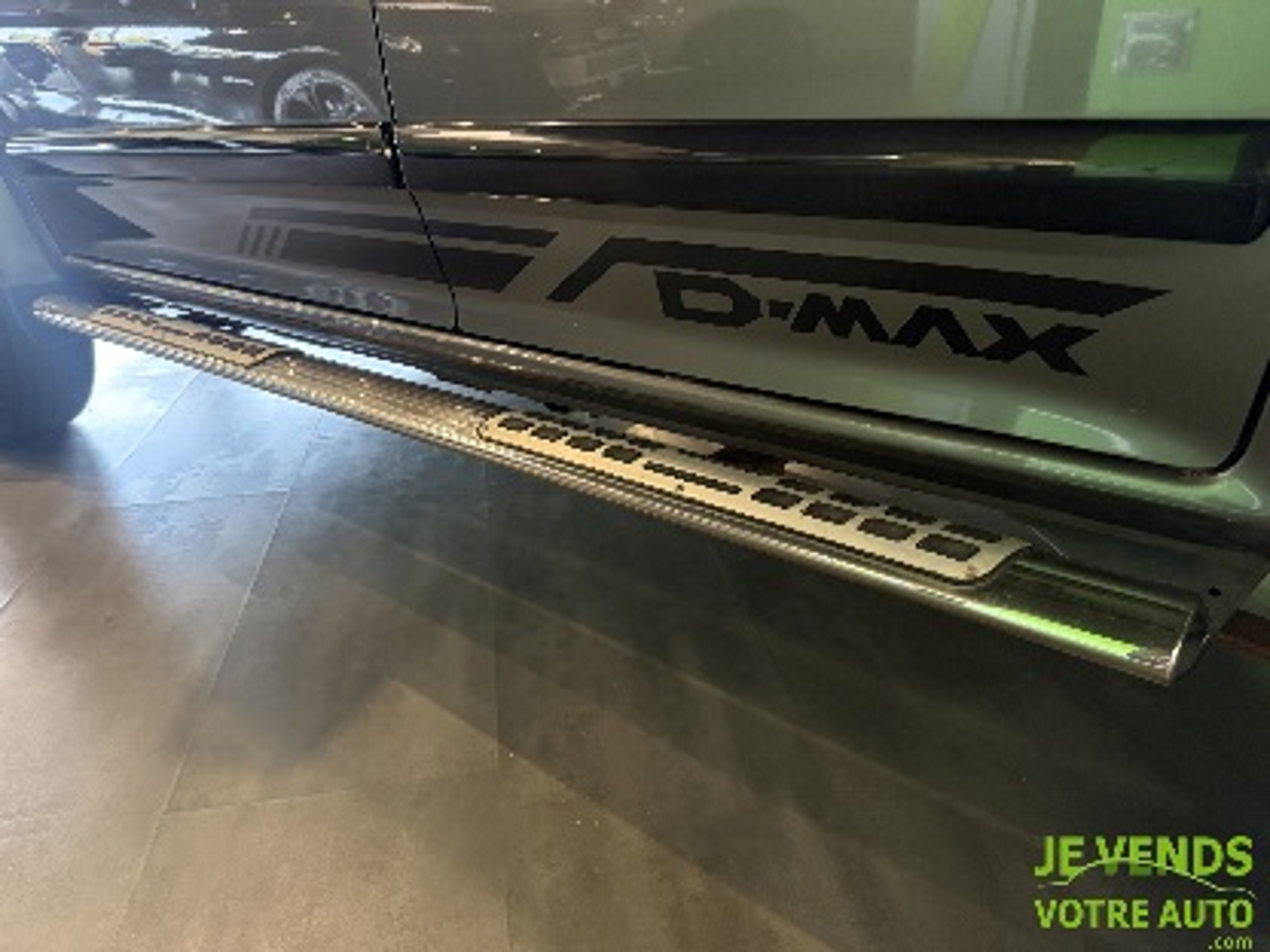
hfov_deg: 71.6
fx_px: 881
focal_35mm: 24
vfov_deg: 56.8
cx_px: 635
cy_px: 476
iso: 800
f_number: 1.78
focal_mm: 6.76
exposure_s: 1/33
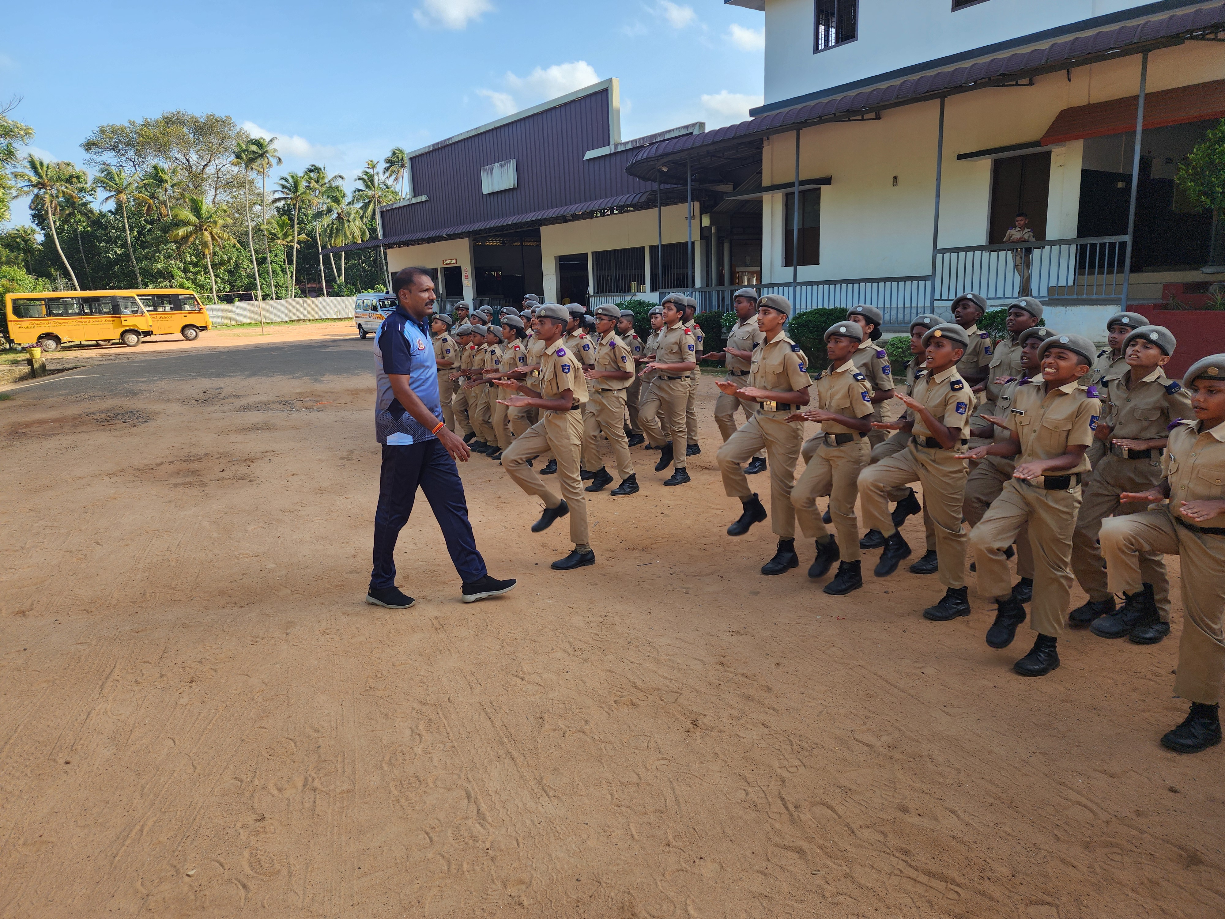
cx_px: 612
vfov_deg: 58.9
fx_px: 814
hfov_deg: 73.9
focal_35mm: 23
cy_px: 460
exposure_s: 1/331
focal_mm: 6.4
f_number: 1.8
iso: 12
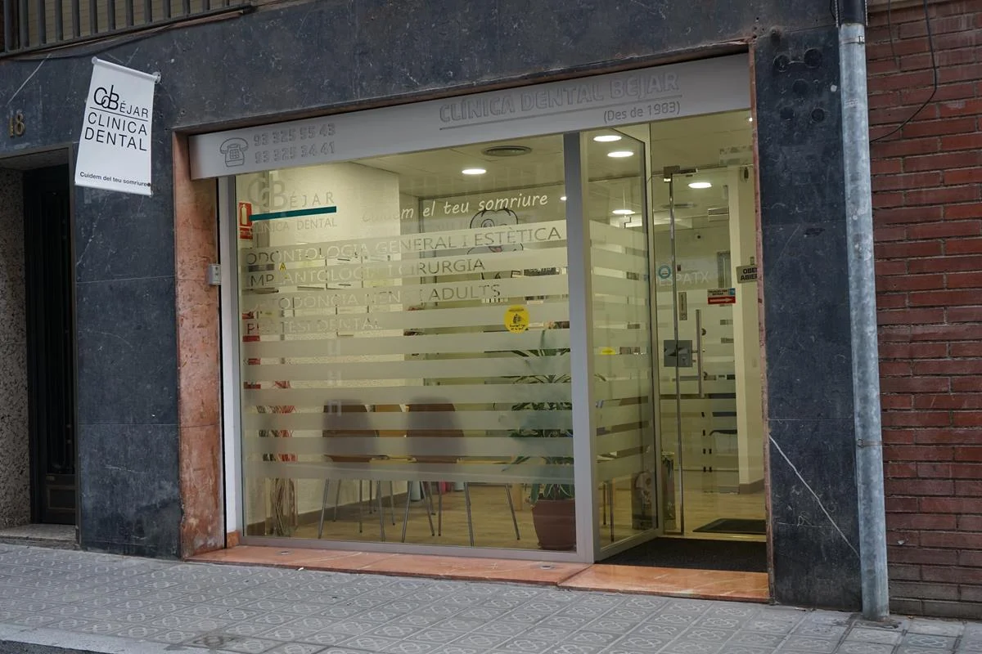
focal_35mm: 41
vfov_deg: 32.6
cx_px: 491
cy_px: 327
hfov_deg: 47.4
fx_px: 1118
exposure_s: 1/160
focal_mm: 41
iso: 640
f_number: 4.5
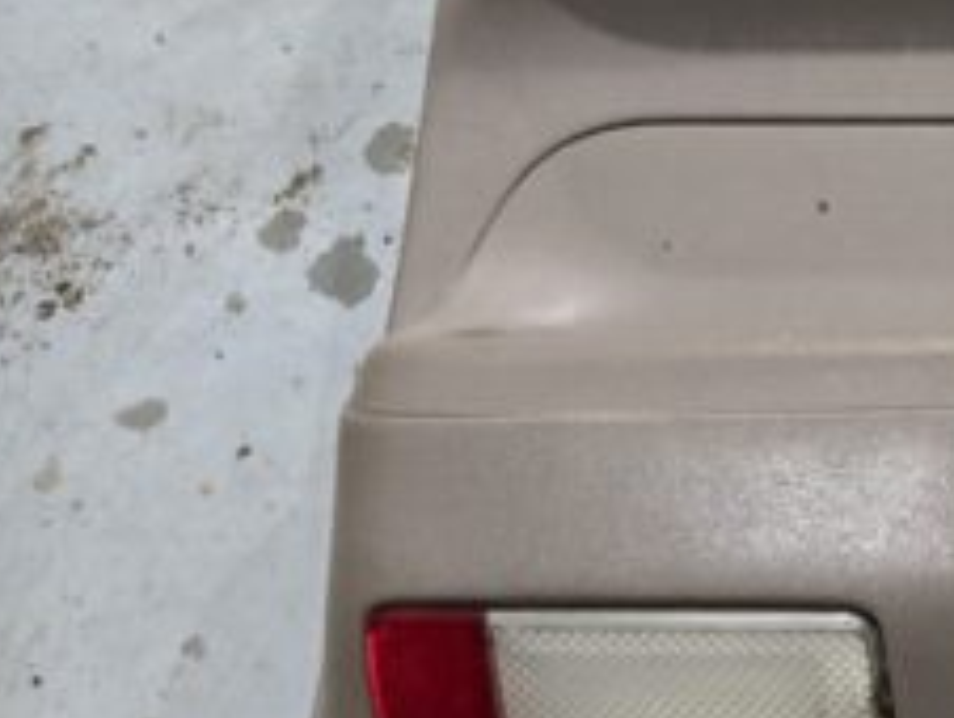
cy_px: 359
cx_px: 2026
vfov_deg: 14.3
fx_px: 2869
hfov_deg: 14.7
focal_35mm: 104
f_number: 1.7
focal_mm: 6.3
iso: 640
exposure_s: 1/100
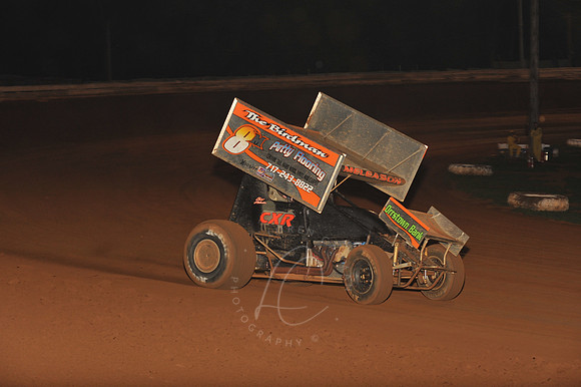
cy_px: 194
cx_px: 290
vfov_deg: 13.0
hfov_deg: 19.5
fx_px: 1694
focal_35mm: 105
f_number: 6.3
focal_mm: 105
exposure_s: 1/320
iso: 800
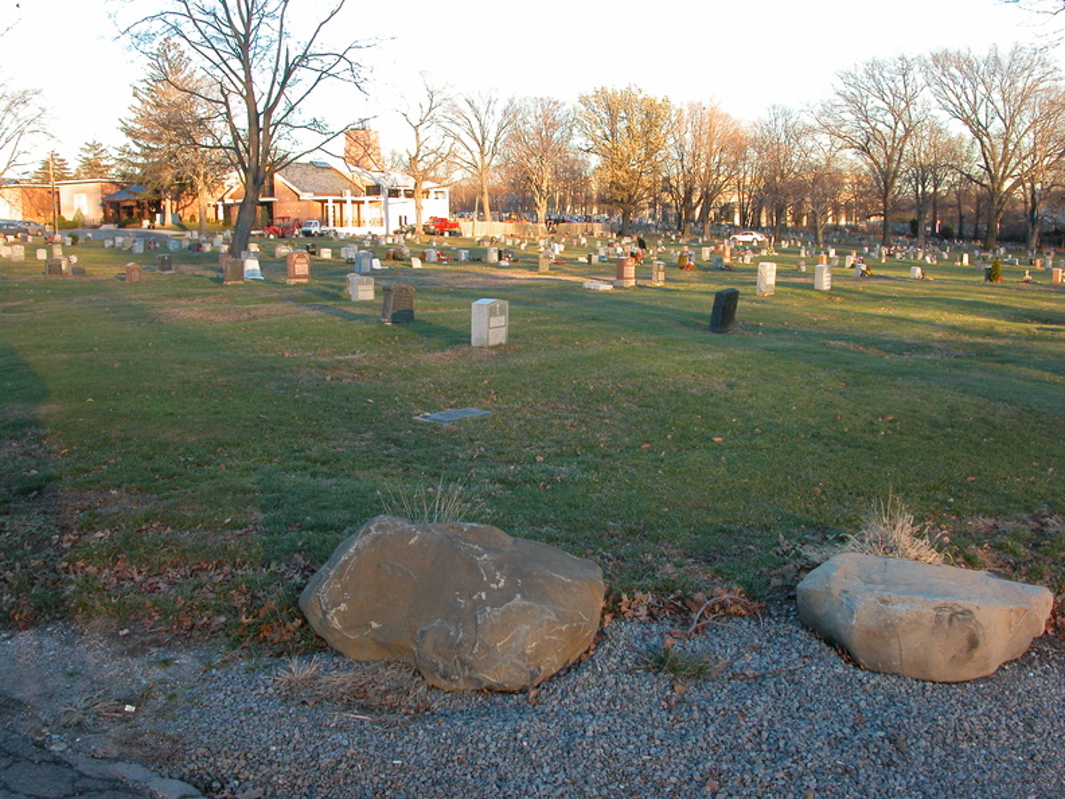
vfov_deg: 38.7
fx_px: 1138
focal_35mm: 37
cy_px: 400
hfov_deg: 50.1
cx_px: 532
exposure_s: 1/50.3
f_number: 5.1
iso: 100
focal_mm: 9.5
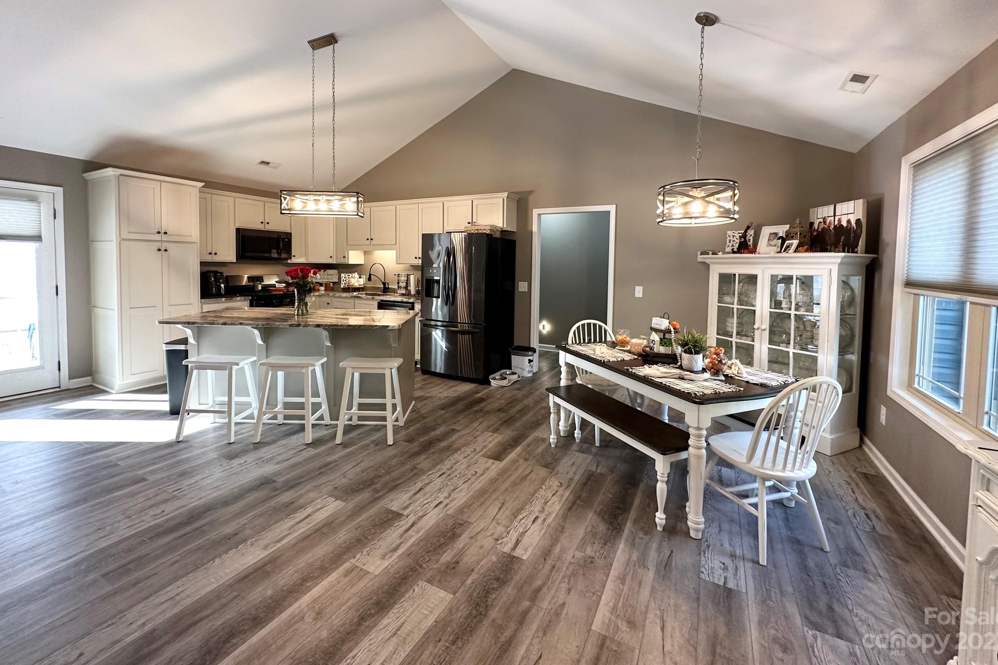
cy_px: 280
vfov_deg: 76.8
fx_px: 416
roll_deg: -1.1
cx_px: 497
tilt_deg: -2.8
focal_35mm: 15
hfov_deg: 100.4
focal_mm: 2.22
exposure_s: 1/60
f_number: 2.2
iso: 200
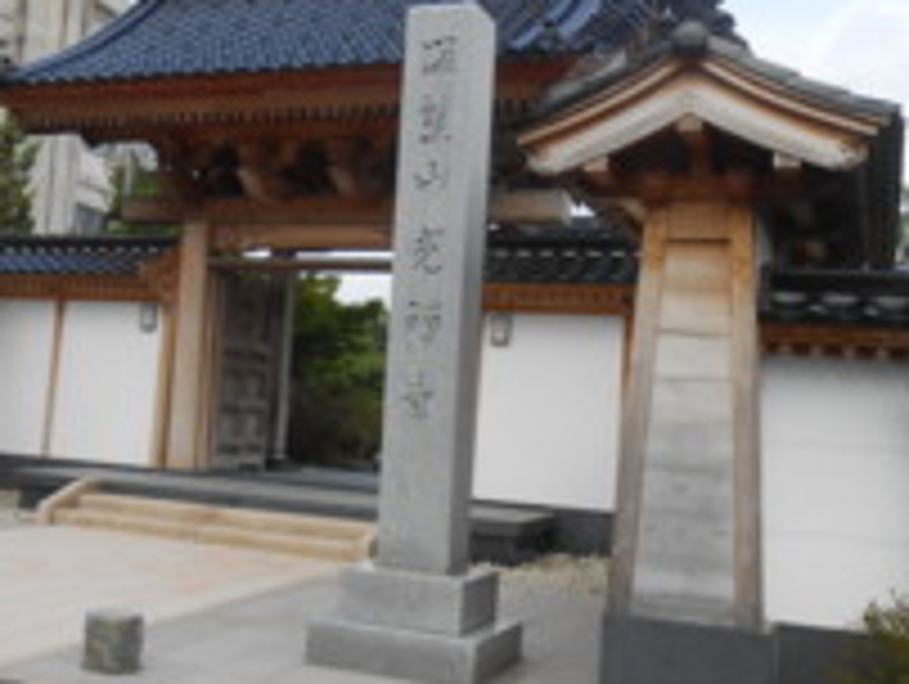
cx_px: 297
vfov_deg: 32.2
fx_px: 1183
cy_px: 295
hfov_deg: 41.4
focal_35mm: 45
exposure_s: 1/400
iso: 80
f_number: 3.5
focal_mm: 4.6
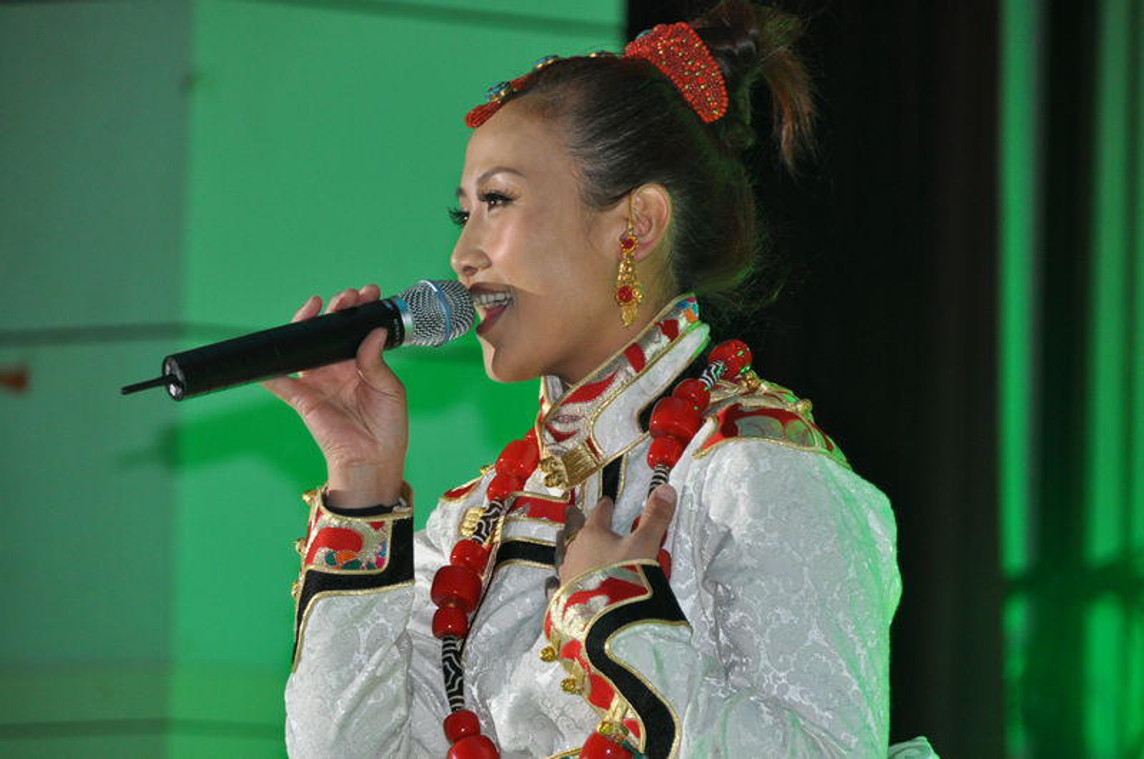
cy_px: 380
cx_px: 572
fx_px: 9520
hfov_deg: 6.9
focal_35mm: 300
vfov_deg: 4.6
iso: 800
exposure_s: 1/60
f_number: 6.3
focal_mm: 200
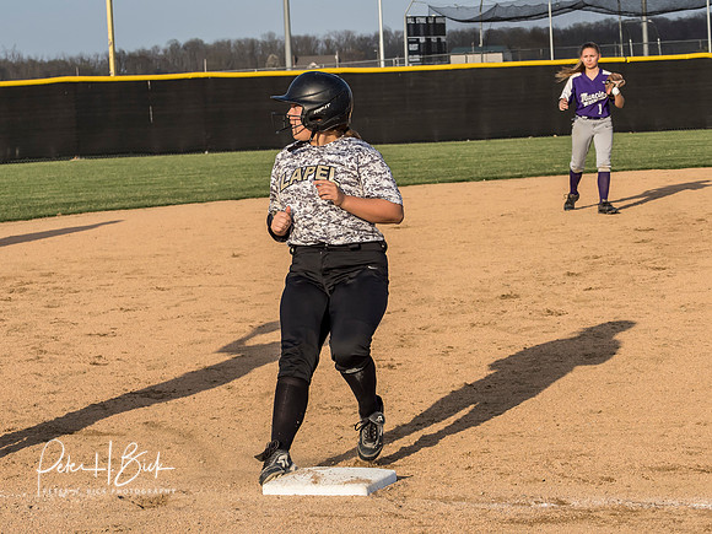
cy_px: 198
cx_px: 347
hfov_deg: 15.7
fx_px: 2585
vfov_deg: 11.8
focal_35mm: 126
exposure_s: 1/1250
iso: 400
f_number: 5.6
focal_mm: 50
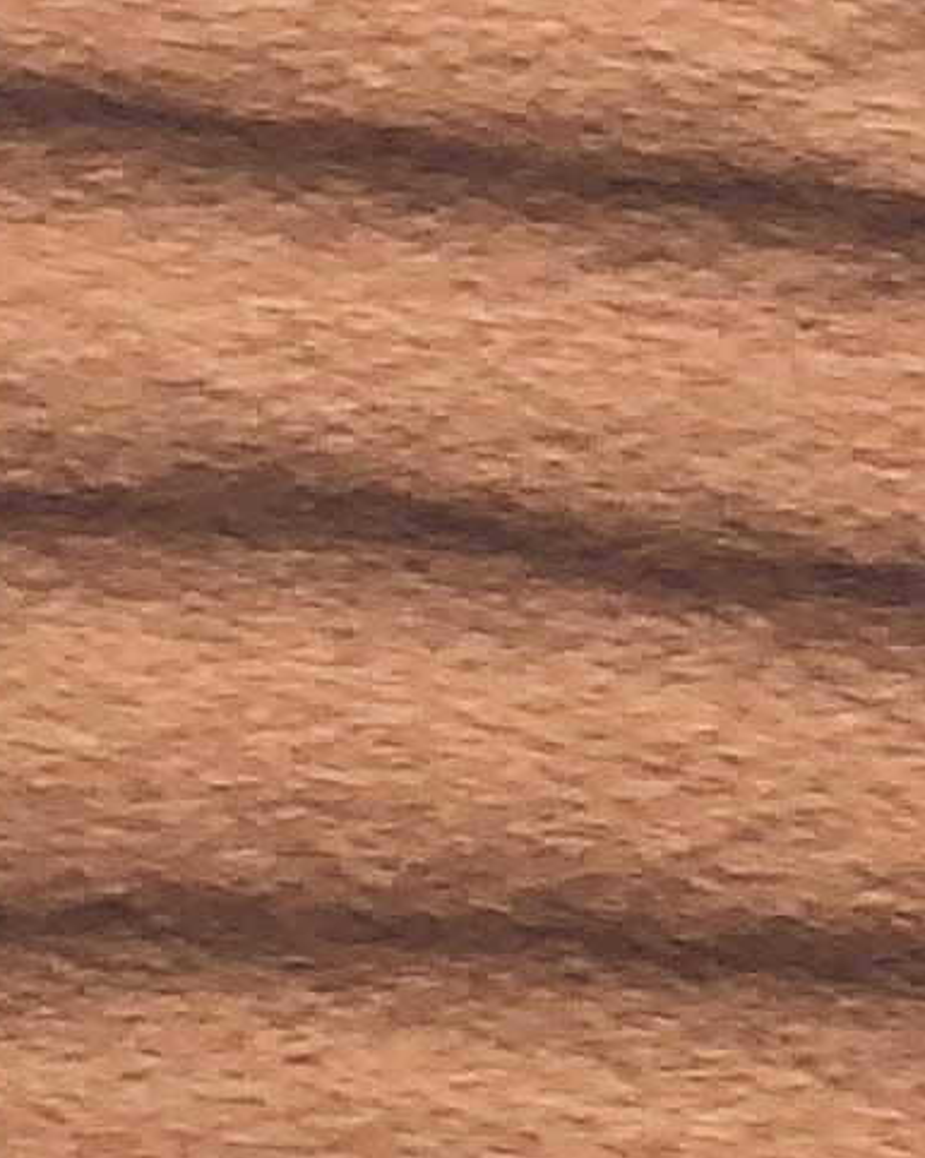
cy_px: 377
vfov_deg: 4.6
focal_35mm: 425
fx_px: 14558
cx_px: -1780
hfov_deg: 3.6
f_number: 2.4
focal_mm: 6
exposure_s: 1/215
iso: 16
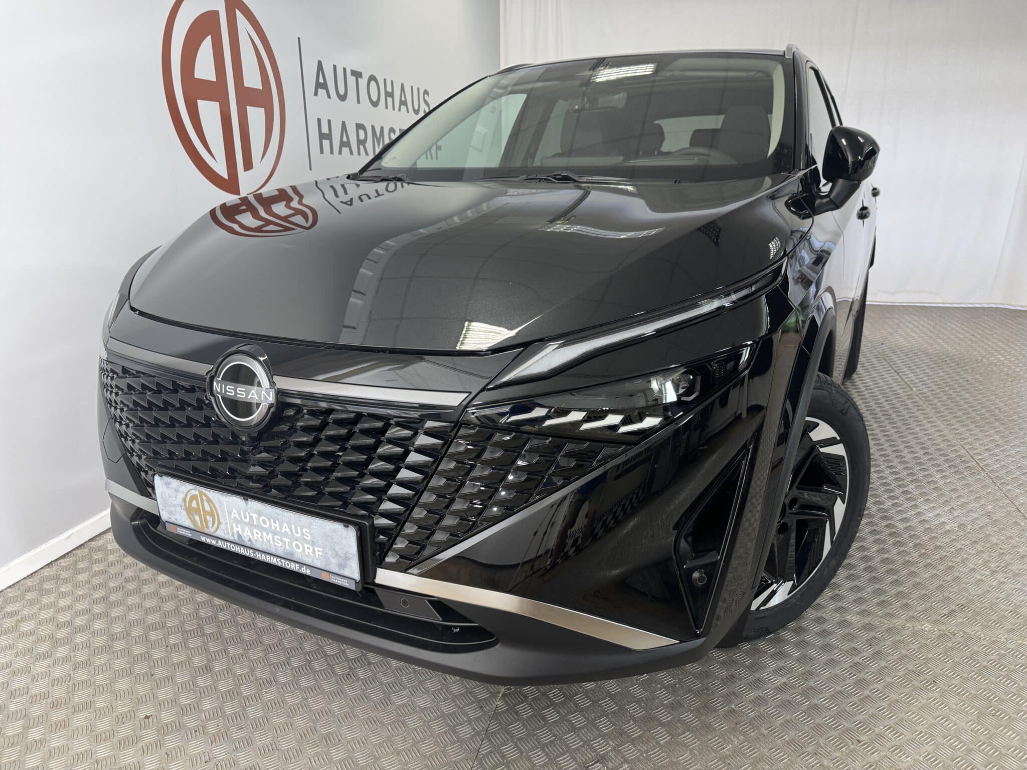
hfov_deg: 71.6
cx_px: 514
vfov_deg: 56.8
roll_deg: +0.1
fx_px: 712
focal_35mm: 24
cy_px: 385
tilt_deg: -17.2
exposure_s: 1/50
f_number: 1.78
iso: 160
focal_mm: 6.76
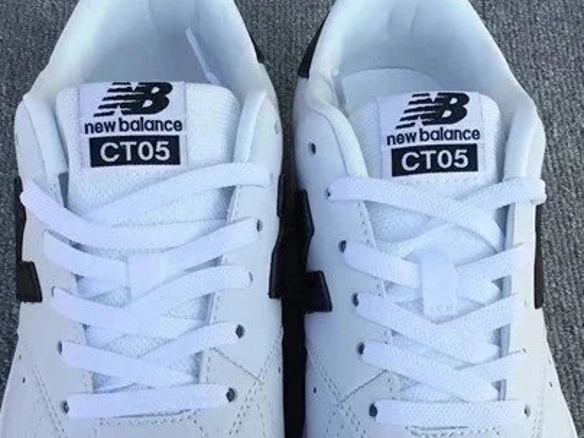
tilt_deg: -56.0
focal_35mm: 69
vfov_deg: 21.1
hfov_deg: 28.2
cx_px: 279
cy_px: 336
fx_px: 1164
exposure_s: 1/452
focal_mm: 3.3
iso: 25
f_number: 2.4
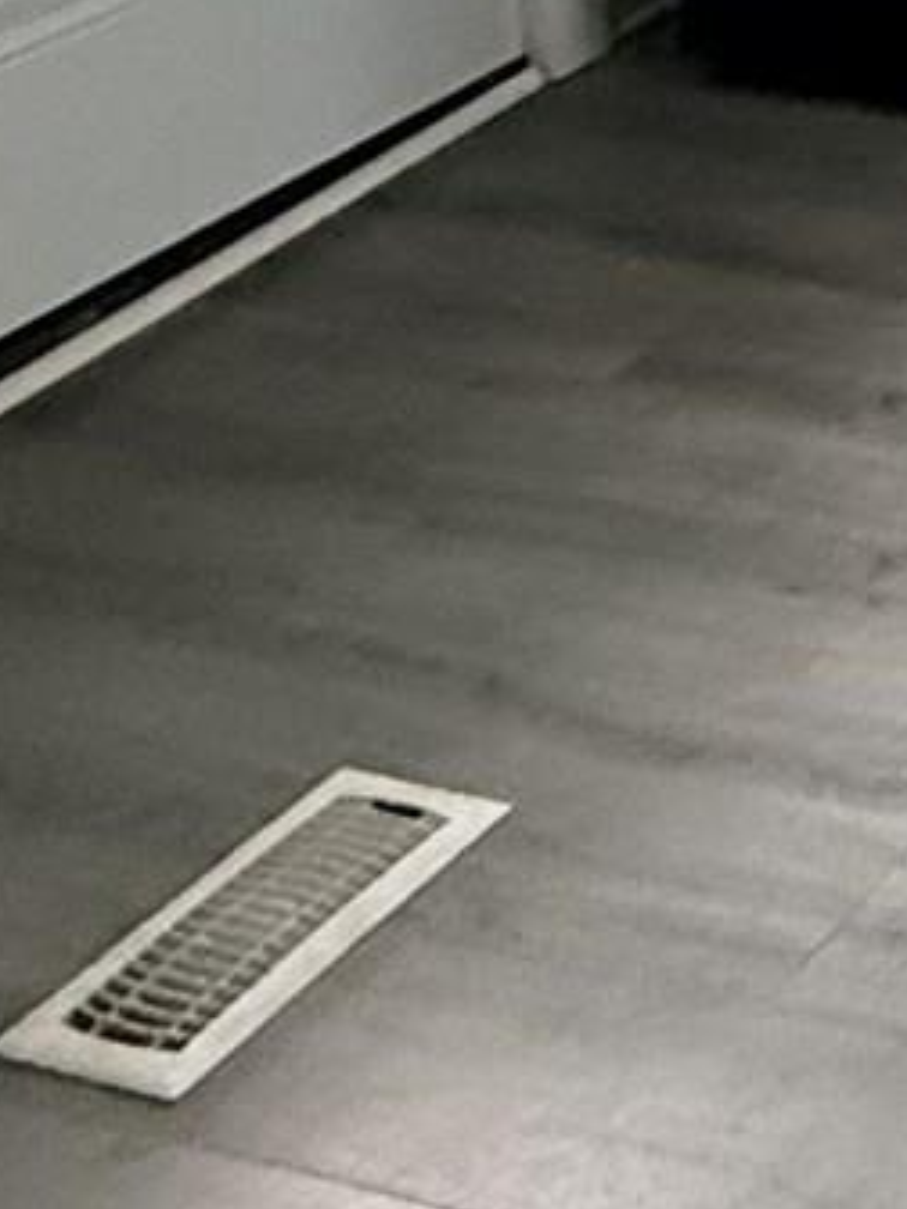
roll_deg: -1.7
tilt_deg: -8.5
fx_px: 3354
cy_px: -565
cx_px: 1818
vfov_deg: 18.3
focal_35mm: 96
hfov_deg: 13.3
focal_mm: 2.22
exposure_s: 1/120
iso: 500
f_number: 2.2
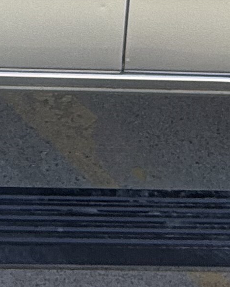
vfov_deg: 19.8
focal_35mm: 93
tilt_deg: -27.3
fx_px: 791
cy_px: -16
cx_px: 29
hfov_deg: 16.4
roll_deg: -2.2
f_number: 2.2
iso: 50
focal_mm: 2.22
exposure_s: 1/257
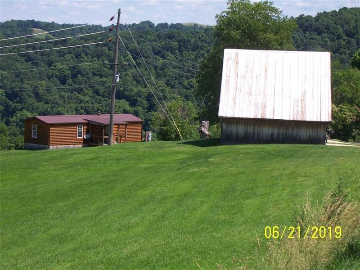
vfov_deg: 12.1
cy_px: 135
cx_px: 180
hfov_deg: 16.1
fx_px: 1269
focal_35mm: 122
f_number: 5.6
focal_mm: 21
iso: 80
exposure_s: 1/350
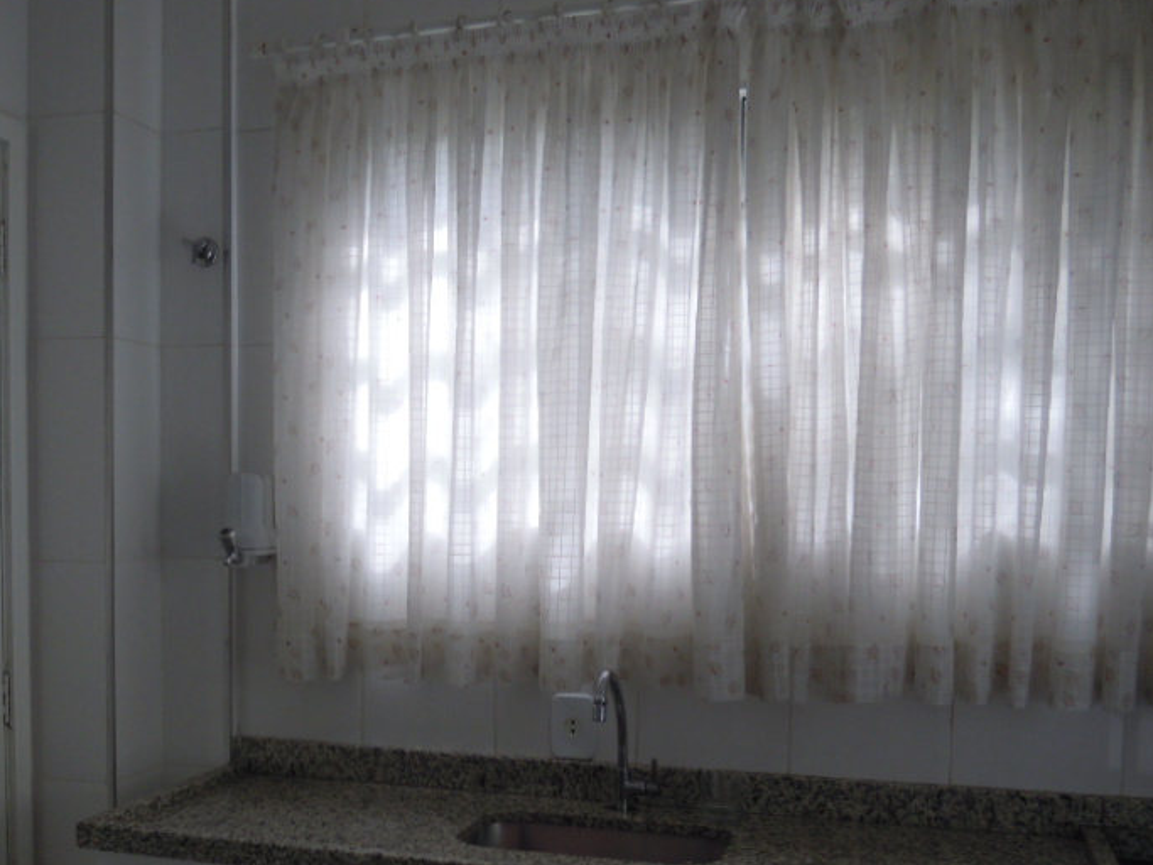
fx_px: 1399
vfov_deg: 33.9
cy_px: 610
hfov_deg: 44.1
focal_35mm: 42
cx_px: 376
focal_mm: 5
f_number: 2.7
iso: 100
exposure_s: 1/160
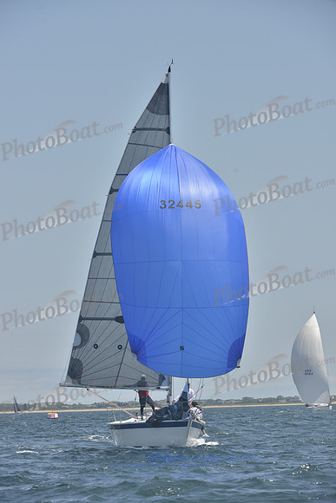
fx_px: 2798
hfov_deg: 6.9
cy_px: 252
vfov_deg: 10.3
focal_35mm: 200
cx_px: 168
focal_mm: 200
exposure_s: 1/800
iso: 280
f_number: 10
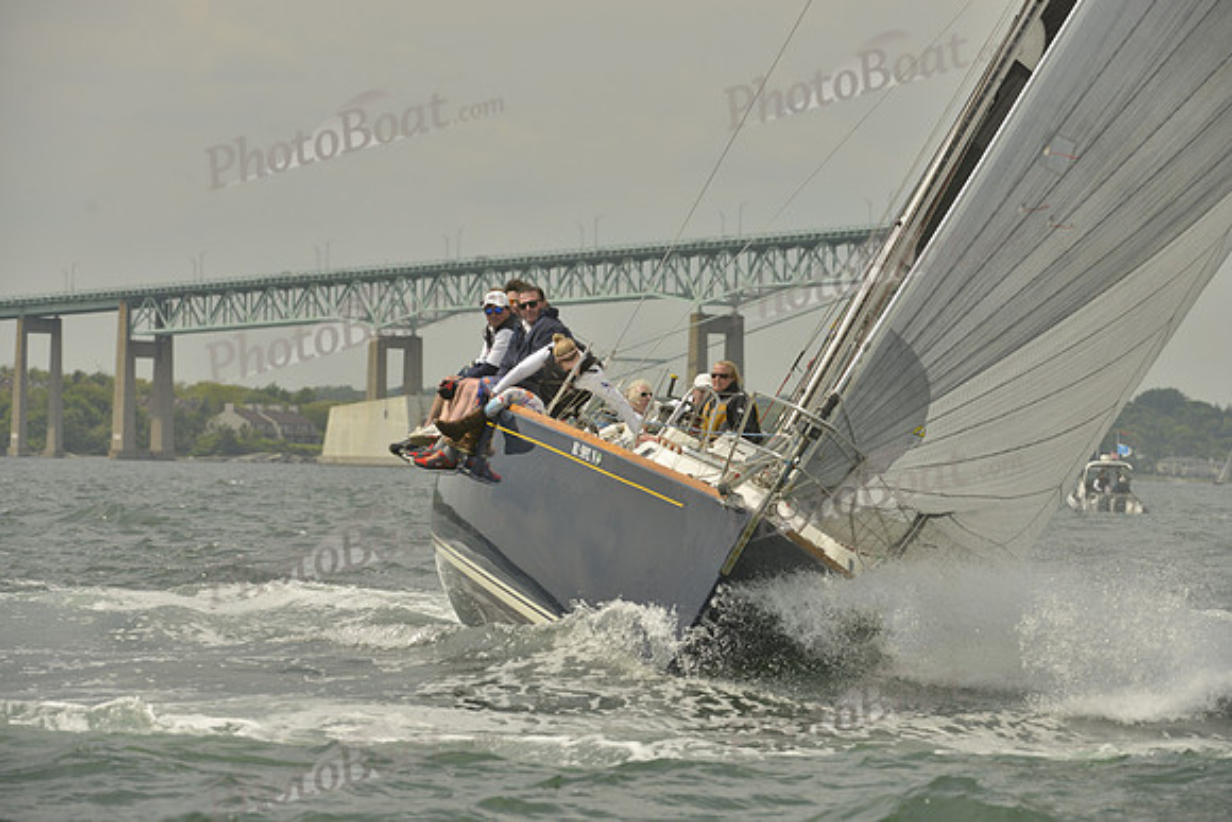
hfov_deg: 10.3
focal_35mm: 200
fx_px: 6846
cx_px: 616
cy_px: 411
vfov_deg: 6.9
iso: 280
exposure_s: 1/1250
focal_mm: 200
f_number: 8
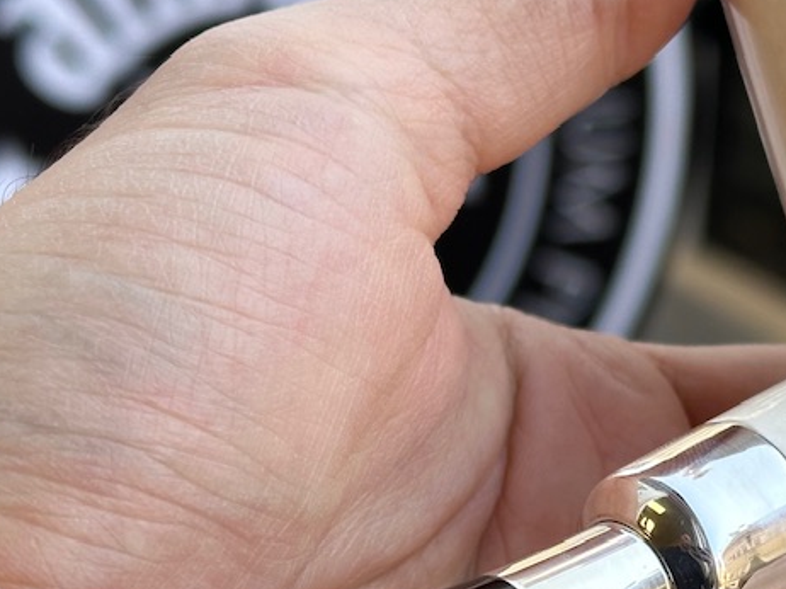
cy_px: 397
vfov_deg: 11.1
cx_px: 604
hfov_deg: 14.8
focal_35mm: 133
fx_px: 3018
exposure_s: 1/304
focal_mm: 6.86
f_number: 1.78
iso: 64
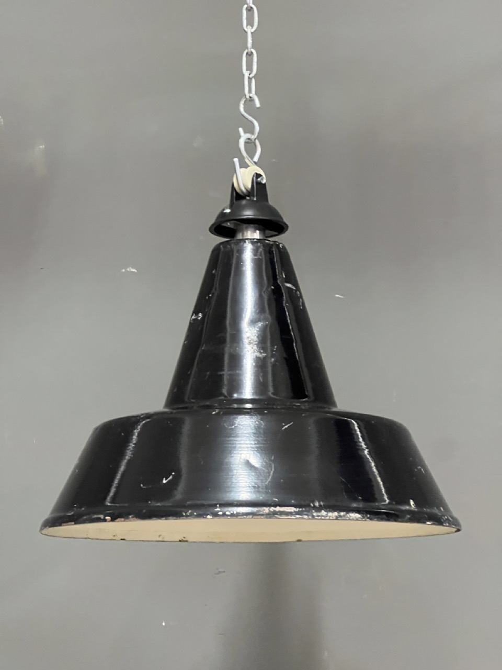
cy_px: 335
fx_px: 1489
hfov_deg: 19.1
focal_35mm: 77
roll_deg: +1.0
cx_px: 251
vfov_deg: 25.3
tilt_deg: +9.9
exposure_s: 1/25
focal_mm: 9
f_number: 2.8
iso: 1000
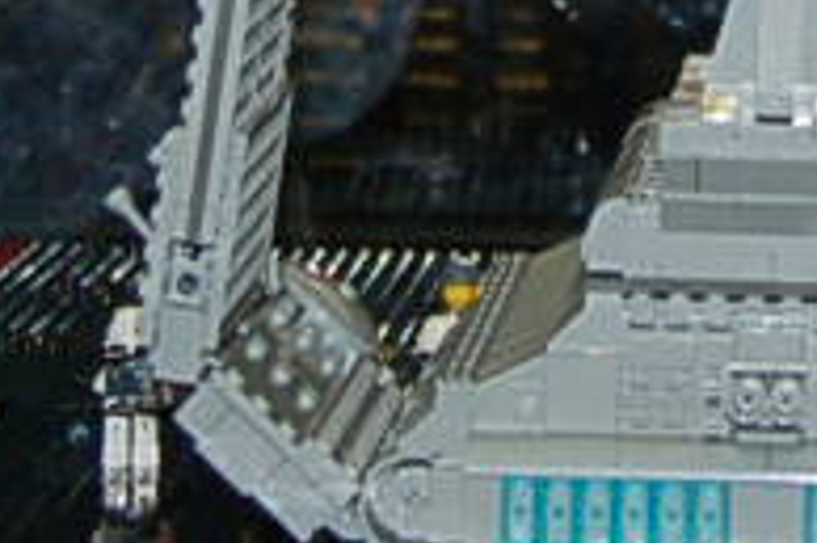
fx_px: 5805
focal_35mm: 256
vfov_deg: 5.3
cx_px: 615
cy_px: -497
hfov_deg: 8.0
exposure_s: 1/60
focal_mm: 22
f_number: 3.8
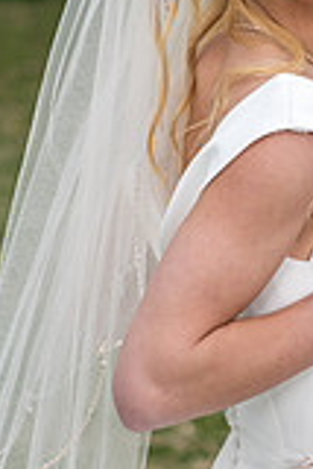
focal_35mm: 197
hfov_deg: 6.9
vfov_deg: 10.4
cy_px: 193
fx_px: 2563
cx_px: 407
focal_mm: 70
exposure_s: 1/500
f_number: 3.5
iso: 100
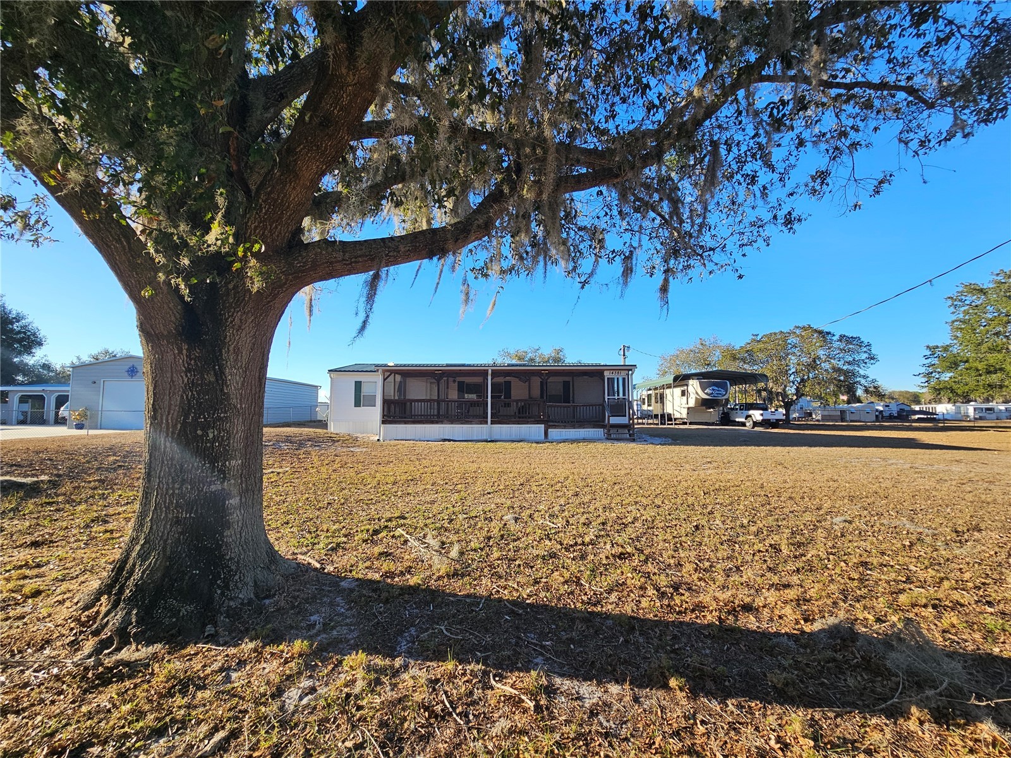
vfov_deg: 89.9
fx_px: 380
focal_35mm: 13
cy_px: 379
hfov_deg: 106.2
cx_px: 506
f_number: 2.2
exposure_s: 1/900
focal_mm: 2.2
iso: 50
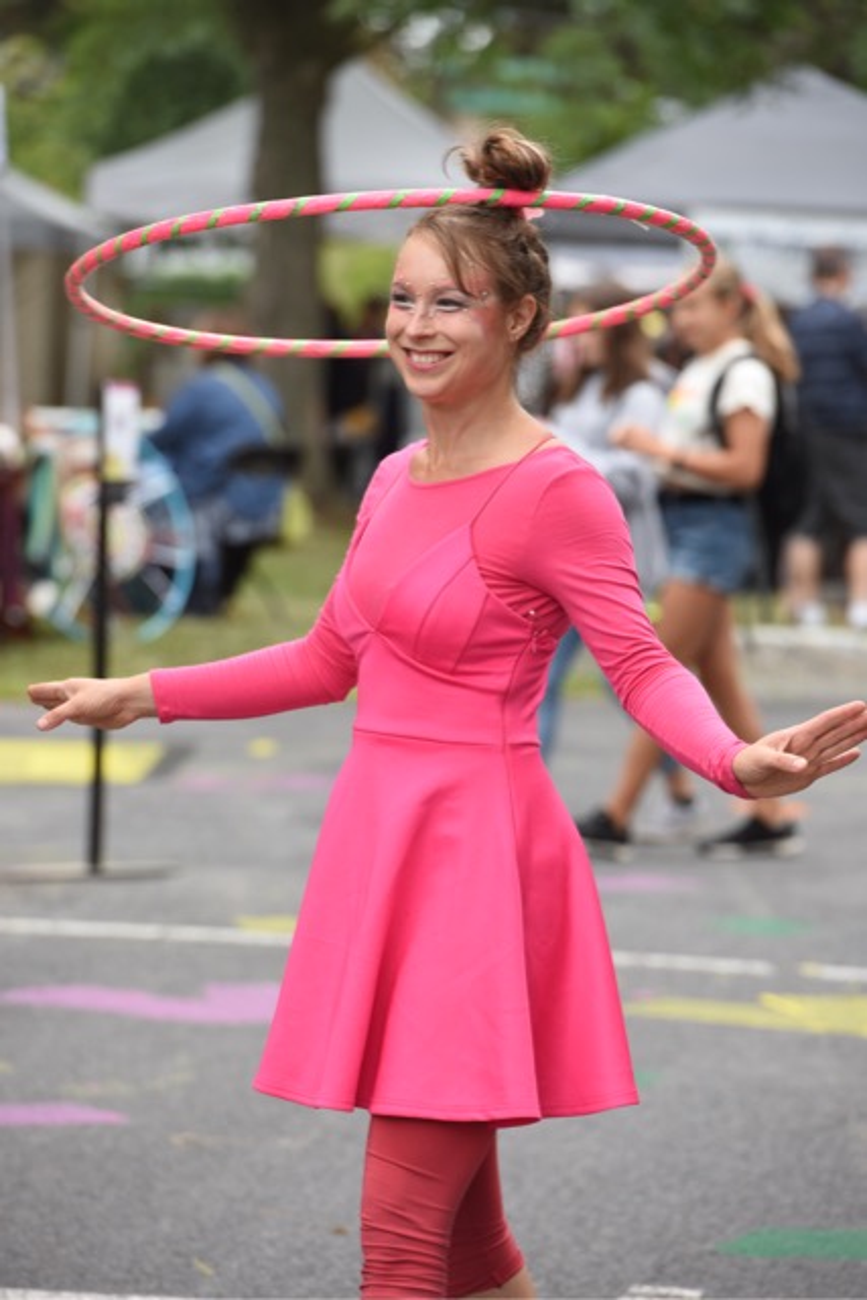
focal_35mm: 200
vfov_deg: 10.3
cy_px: 650
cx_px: 434
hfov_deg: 6.9
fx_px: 7221
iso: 500
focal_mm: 200
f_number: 6.3
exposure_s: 1/400
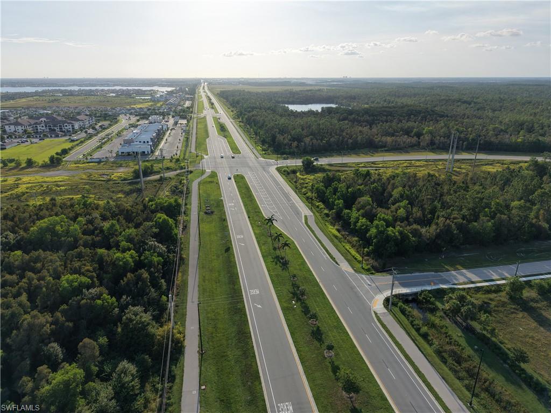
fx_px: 382
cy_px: 206
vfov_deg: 56.8
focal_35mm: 24
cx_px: 276
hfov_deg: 71.6
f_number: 1.8
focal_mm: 8.67
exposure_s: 1/8000
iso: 400
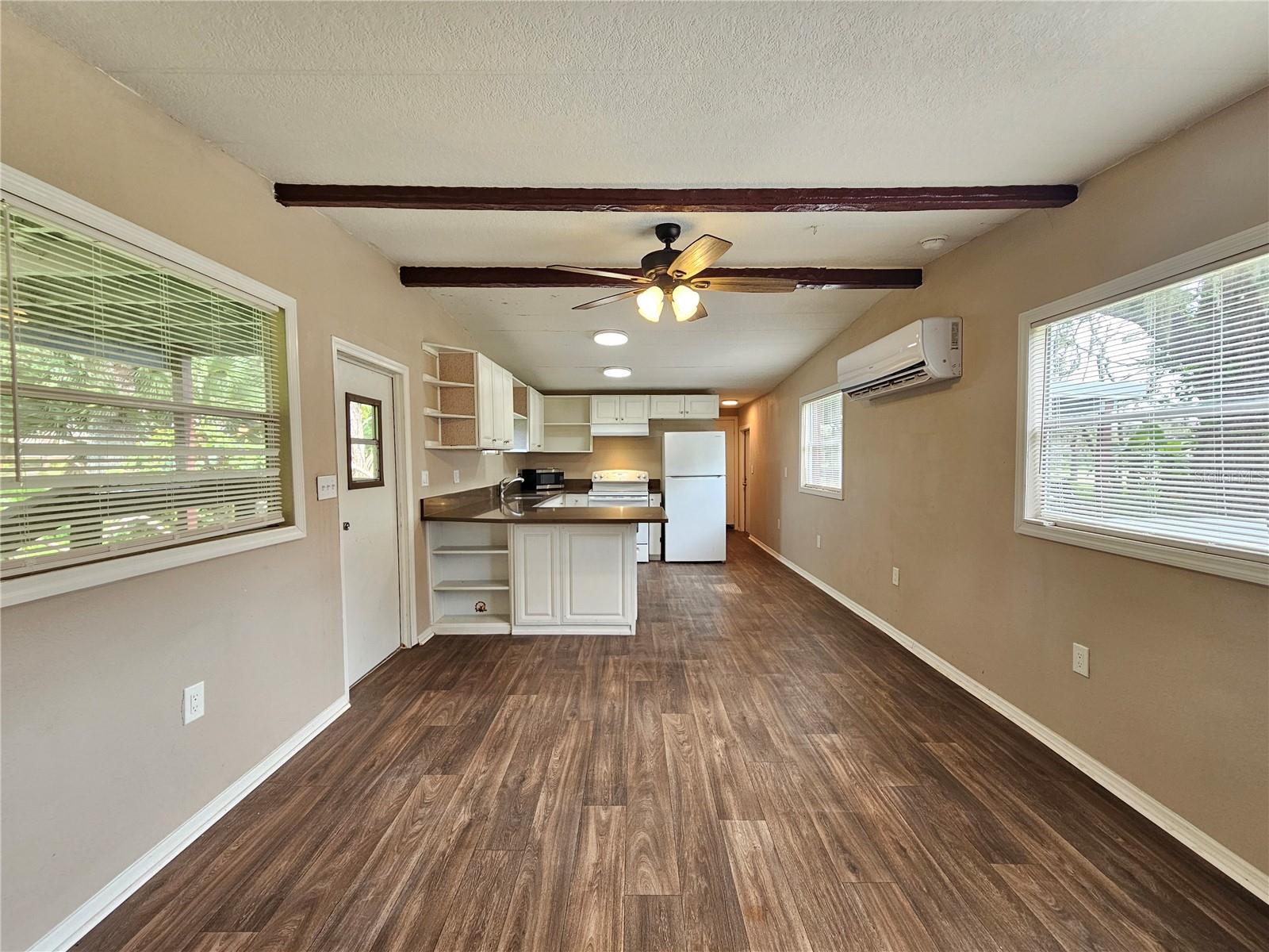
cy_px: 476
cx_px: 634
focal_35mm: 13
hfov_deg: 106.2
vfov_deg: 89.9
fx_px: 477
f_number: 2.2
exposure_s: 1/60
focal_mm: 2.2
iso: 125
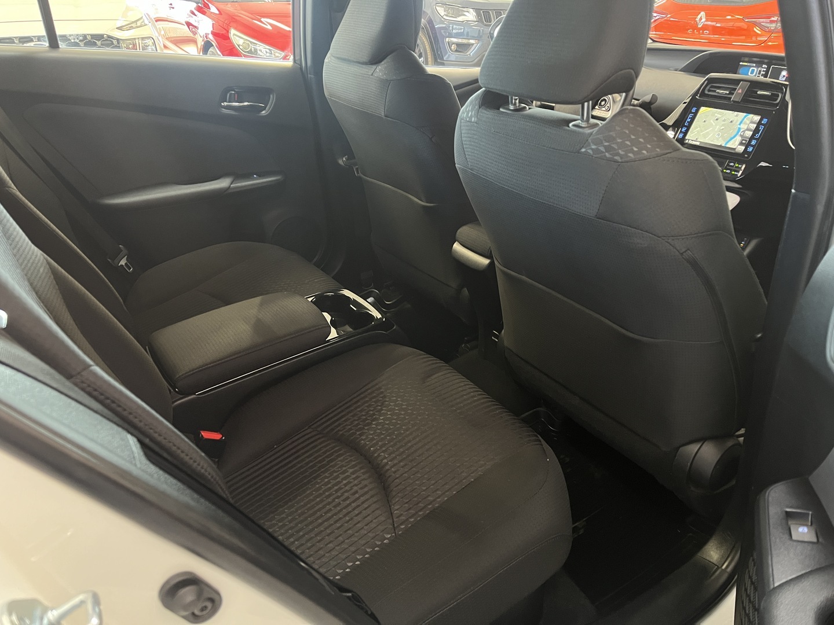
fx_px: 626
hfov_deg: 67.3
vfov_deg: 53.1
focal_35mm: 26
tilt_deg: -28.5
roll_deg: +0.2
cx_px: 417
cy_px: 312
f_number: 1.6
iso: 400
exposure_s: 1/33
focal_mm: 5.1
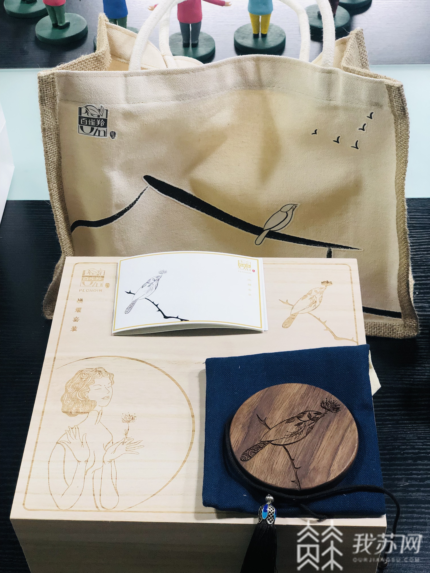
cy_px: 286
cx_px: 215
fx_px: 861
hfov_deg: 28.0
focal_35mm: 52
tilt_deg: -45.4
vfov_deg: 36.8
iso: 100
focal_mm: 6
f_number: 2.4
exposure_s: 1/40
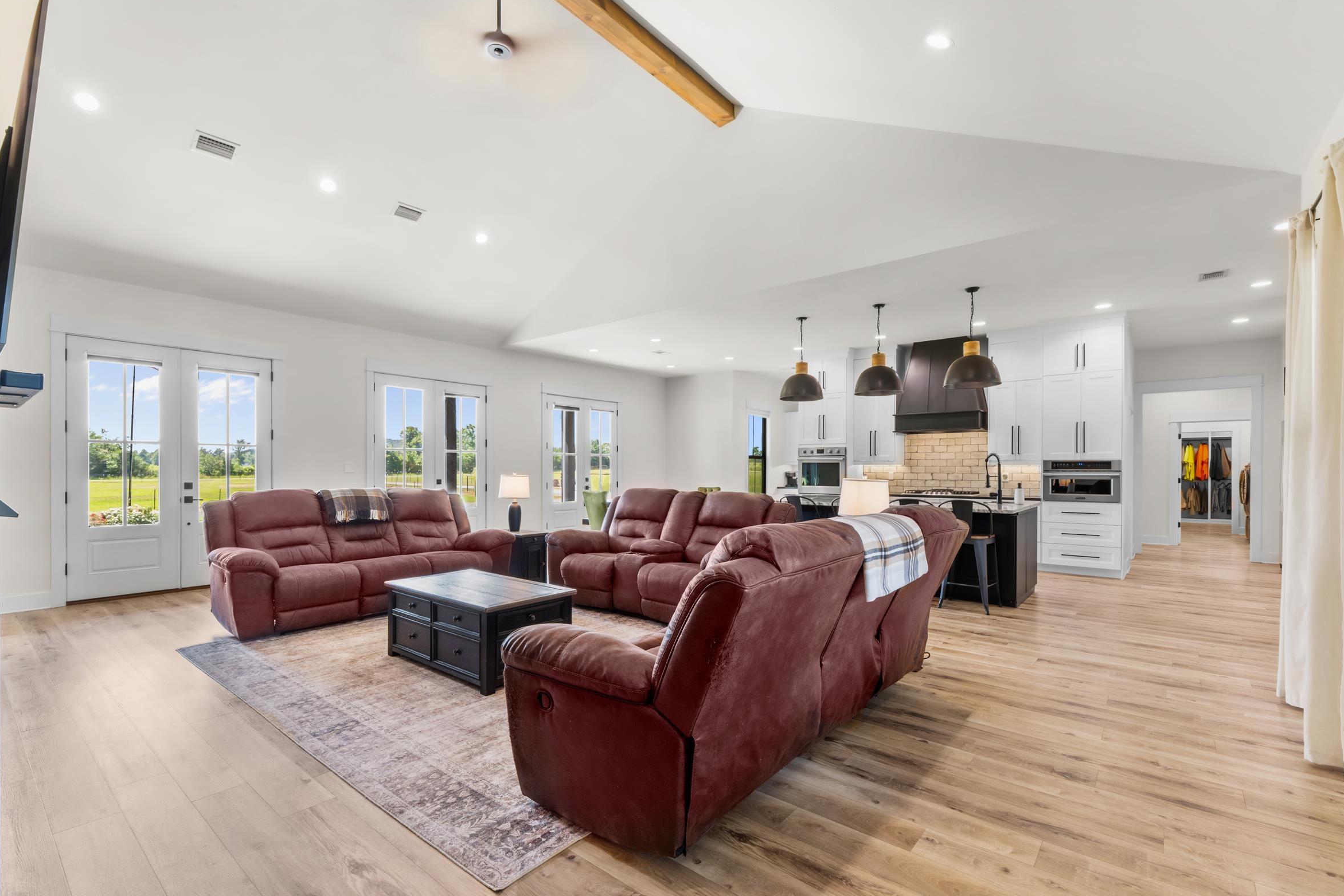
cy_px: 470
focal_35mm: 16
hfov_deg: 96.7
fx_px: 597
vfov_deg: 73.7
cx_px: 651
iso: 200
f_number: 9
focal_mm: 10
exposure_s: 1/2.5
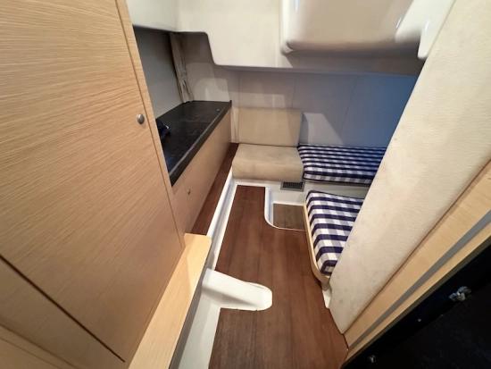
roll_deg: -1.6
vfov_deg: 85.7
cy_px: 184
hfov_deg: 102.0
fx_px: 199
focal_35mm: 14
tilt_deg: -31.4
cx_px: 246
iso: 1250
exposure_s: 1/44
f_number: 2.2
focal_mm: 2.22
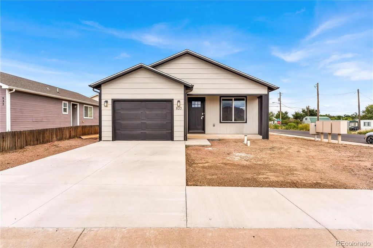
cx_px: 186
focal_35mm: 19
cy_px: 124
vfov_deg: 64.5
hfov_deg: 86.9
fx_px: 197
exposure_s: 1/400
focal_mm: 19
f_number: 8
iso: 200
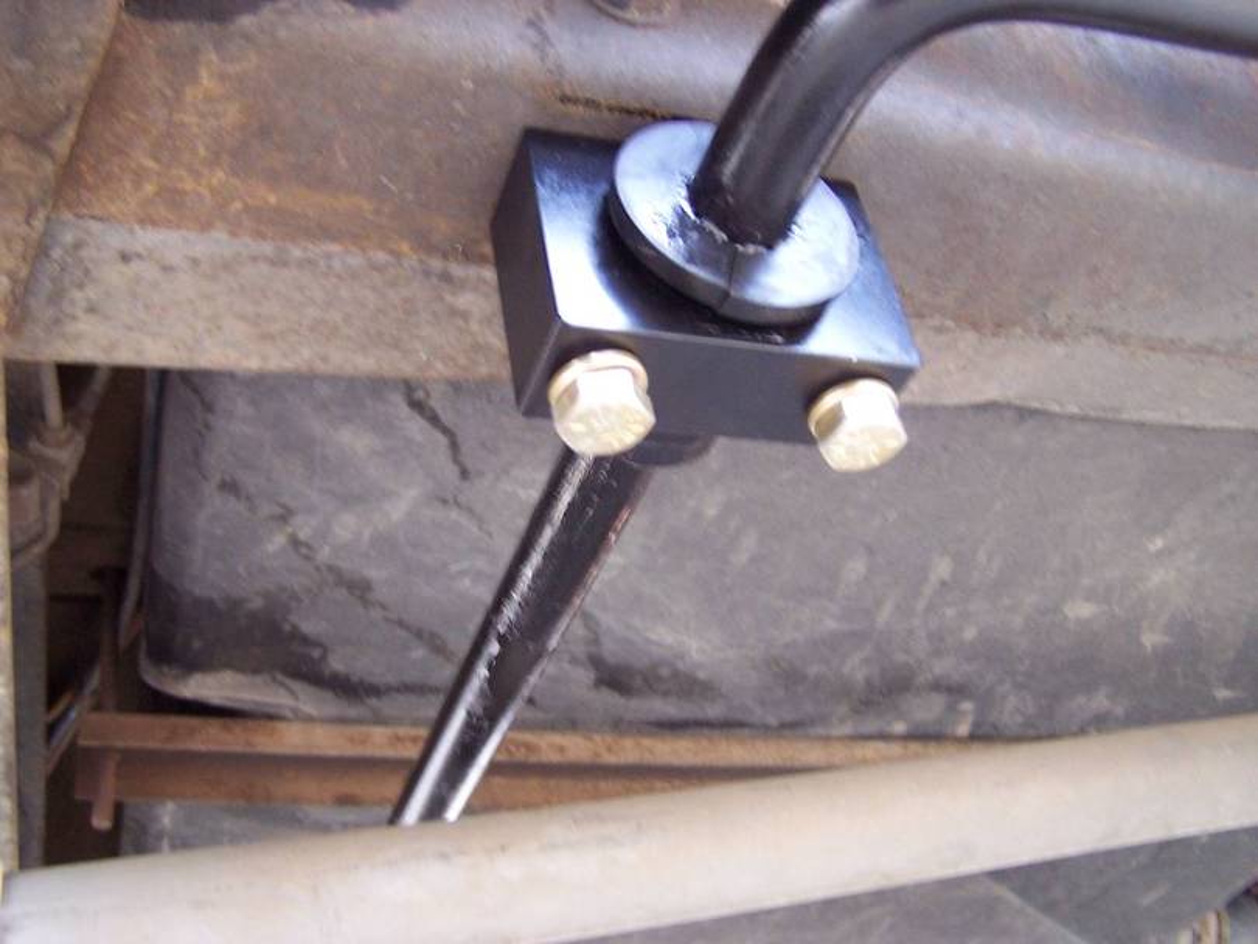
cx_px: 629
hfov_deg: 49.0
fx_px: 1381
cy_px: 472
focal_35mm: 38
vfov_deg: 37.7
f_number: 2.8
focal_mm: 6.3
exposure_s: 1/20
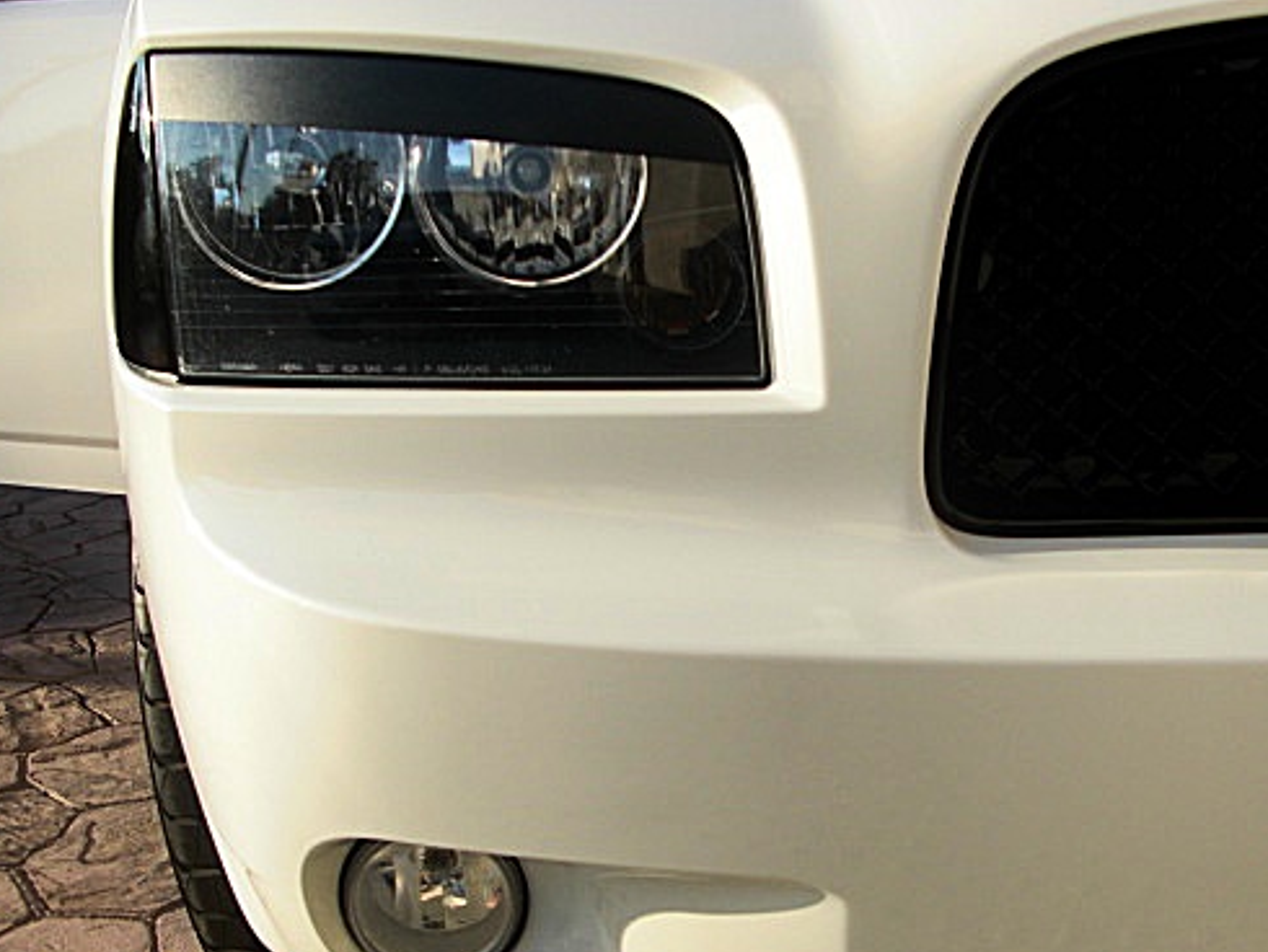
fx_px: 1722
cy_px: 577
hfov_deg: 40.1
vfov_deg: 30.8
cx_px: 792
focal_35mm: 47
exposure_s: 1/640
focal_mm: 6.3
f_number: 2.8
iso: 50
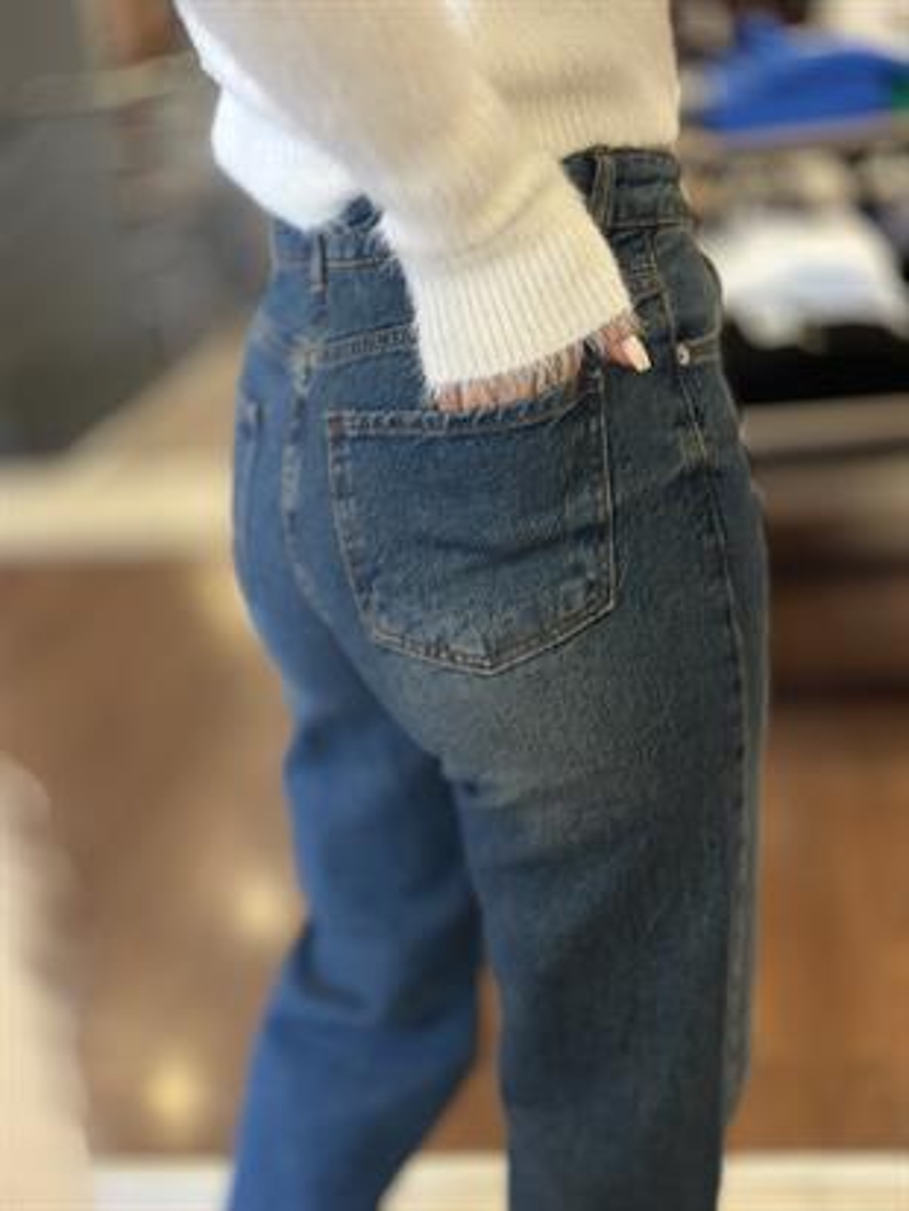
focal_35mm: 48
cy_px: 606
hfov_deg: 30.3
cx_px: 454
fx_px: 1680
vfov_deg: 39.6
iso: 125
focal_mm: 6.86
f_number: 1.78
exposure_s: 1/50
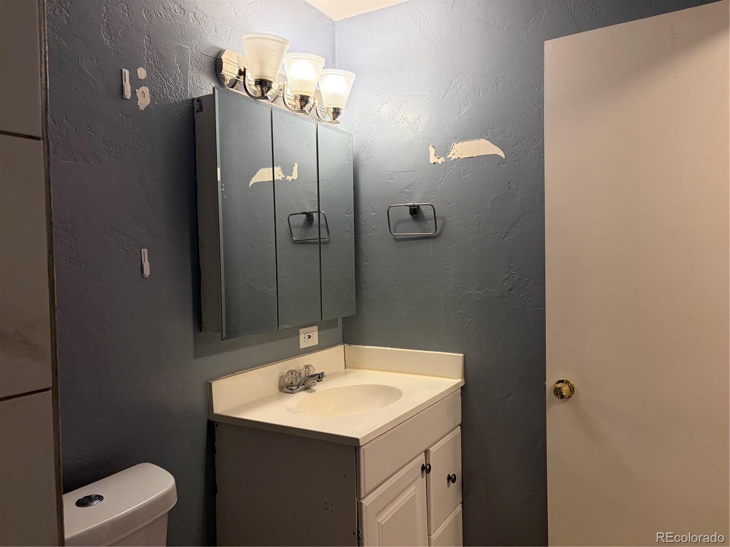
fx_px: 548
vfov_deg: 53.1
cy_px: 274
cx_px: 365
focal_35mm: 26
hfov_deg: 67.3
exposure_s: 1/60
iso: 250
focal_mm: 5.96
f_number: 1.6
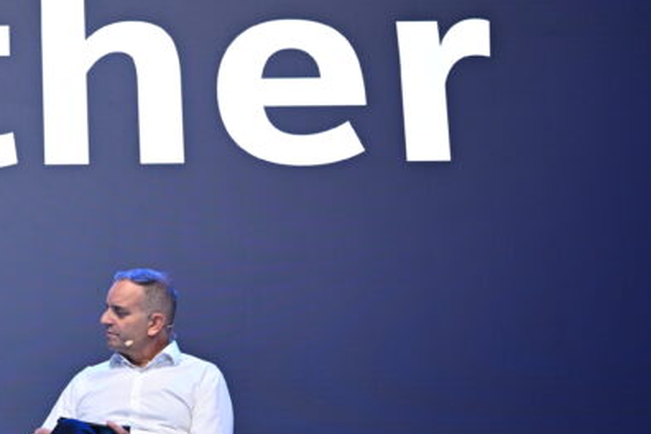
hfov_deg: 20.9
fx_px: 1645
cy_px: 288
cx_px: -128
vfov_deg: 15.0
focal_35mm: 91
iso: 400
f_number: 4
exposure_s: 1/80
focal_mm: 30
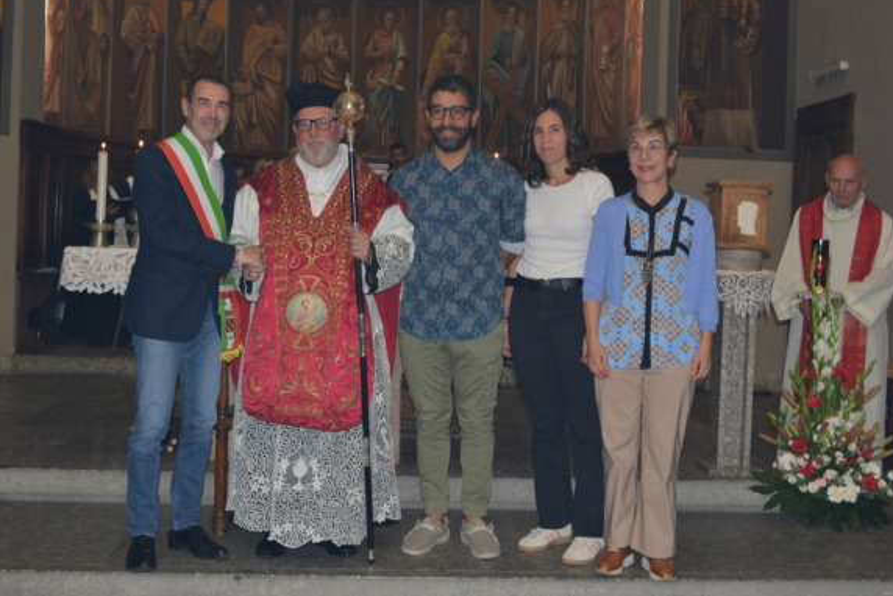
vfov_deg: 28.7
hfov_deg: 41.9
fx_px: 1166
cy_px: 266
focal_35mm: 47
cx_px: 450
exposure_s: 1/30
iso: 200
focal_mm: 28
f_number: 5.6
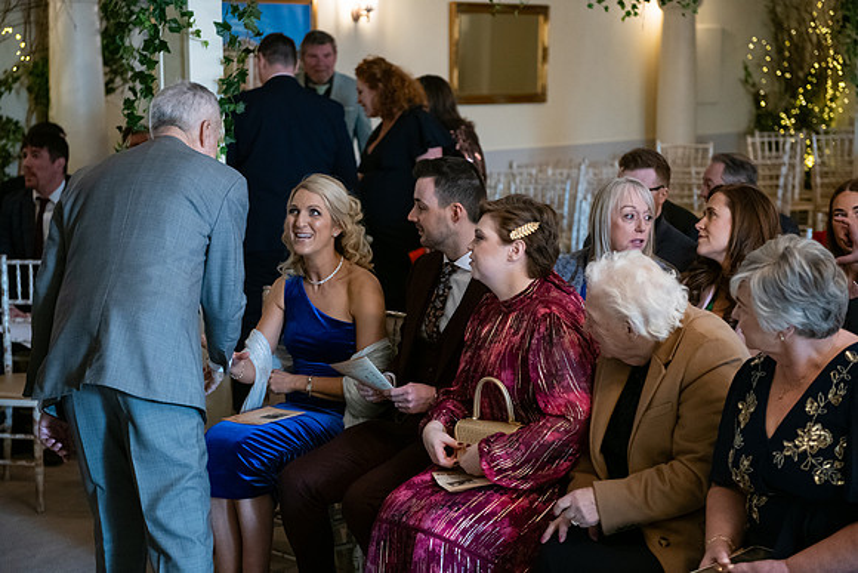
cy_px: 286
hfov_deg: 30.5
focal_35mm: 66
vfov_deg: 20.6
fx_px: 1573
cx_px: 429
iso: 1600
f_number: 3.5
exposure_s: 1/160
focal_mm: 66
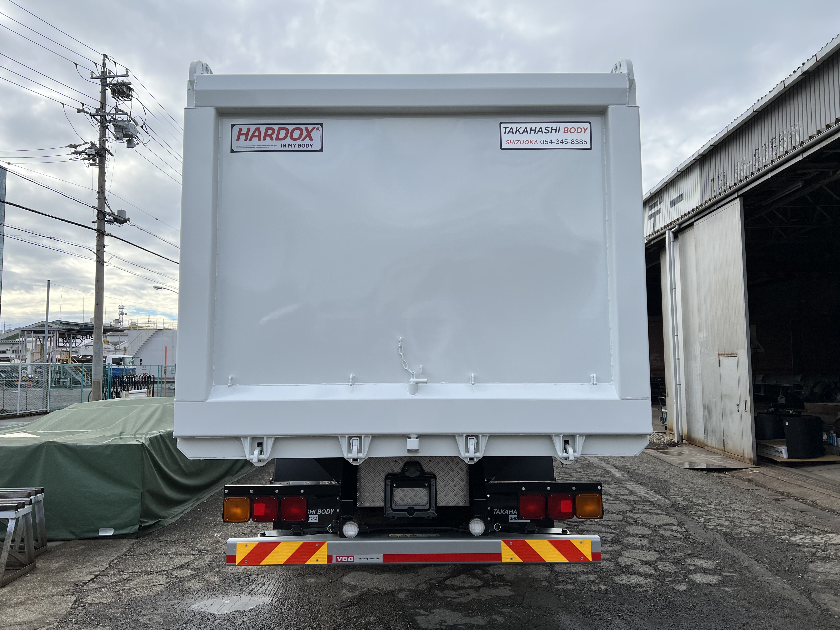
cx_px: 420
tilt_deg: +5.1
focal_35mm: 26
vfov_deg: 53.1
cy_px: 315
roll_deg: +0.4
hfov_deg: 67.3
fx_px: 631
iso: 50
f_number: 1.5
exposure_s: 1/3571
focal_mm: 5.7
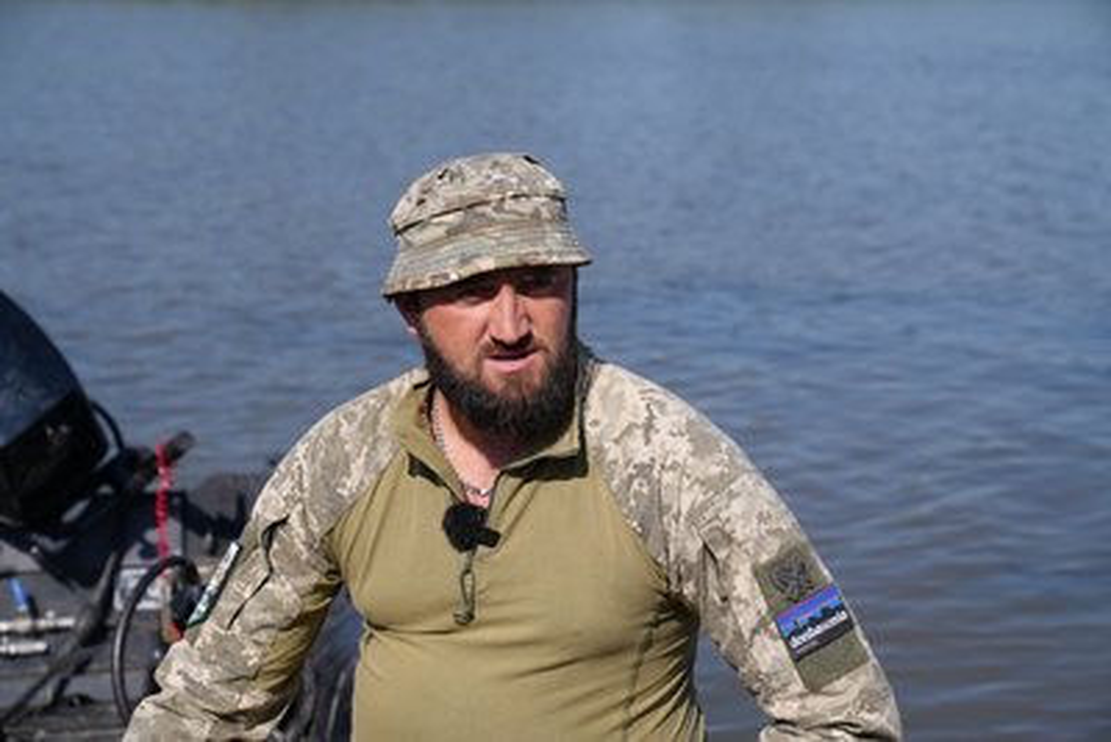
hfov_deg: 28.8
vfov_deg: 19.5
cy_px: 371
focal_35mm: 70
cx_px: 556
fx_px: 2161
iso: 80
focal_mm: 70
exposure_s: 1/640
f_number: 4.5
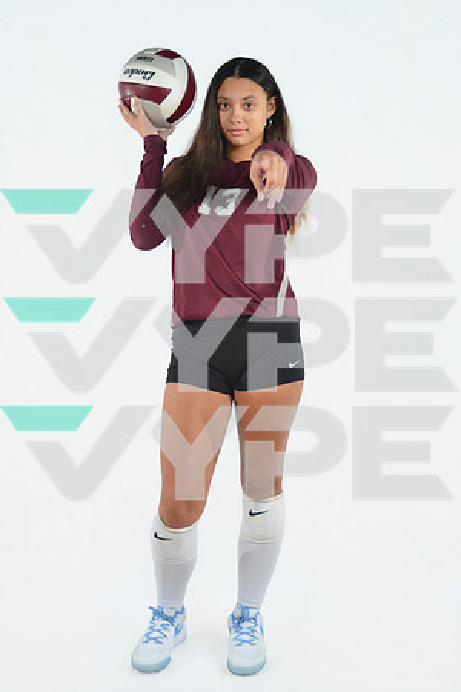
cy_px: 346
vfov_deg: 43.6
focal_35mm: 45
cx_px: 230
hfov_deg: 29.9
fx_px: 864
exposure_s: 1/200
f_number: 5.6
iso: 200
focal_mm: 45
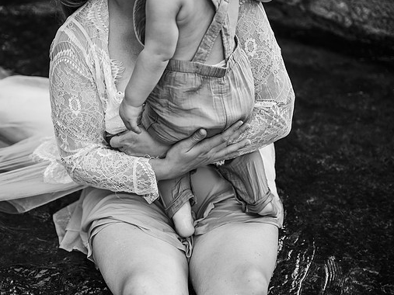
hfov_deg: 25.3
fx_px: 876
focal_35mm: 77
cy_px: 148
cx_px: 177
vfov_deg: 19.1
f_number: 2.8
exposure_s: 1/1000
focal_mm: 70
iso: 500
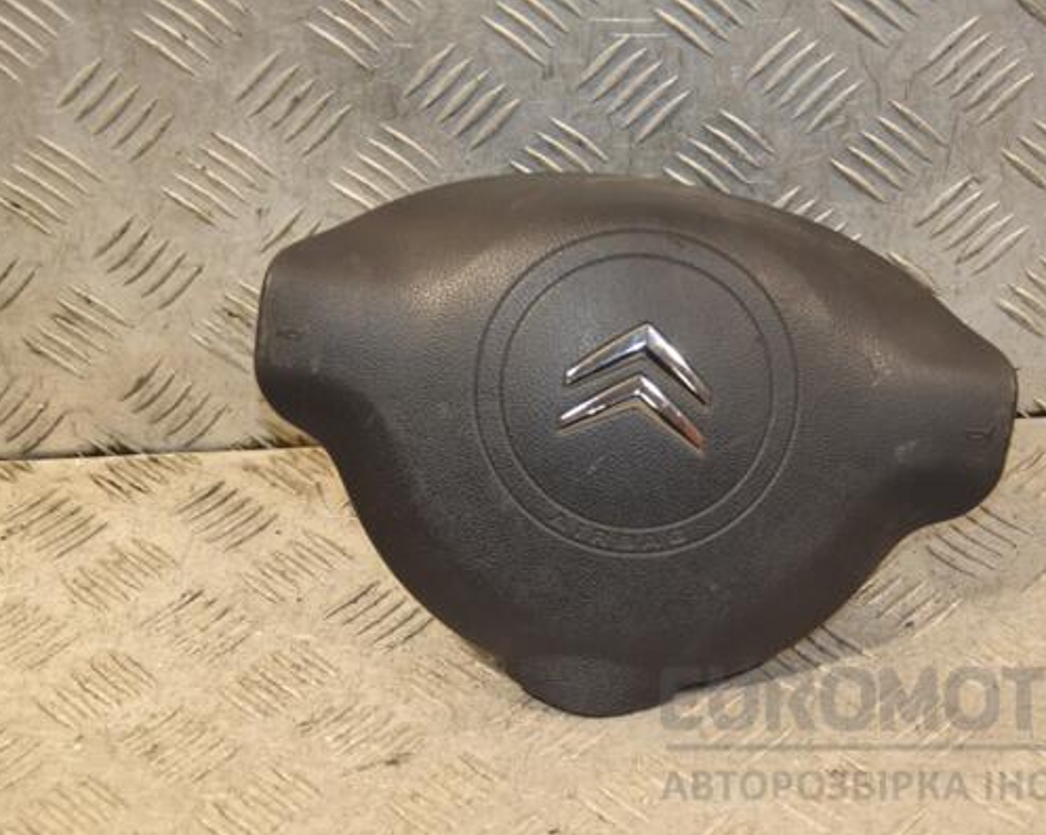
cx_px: 621
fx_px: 2630
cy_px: 419
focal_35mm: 85
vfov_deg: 18.1
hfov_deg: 22.5
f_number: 5
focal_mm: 50
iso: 800
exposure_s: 1/160
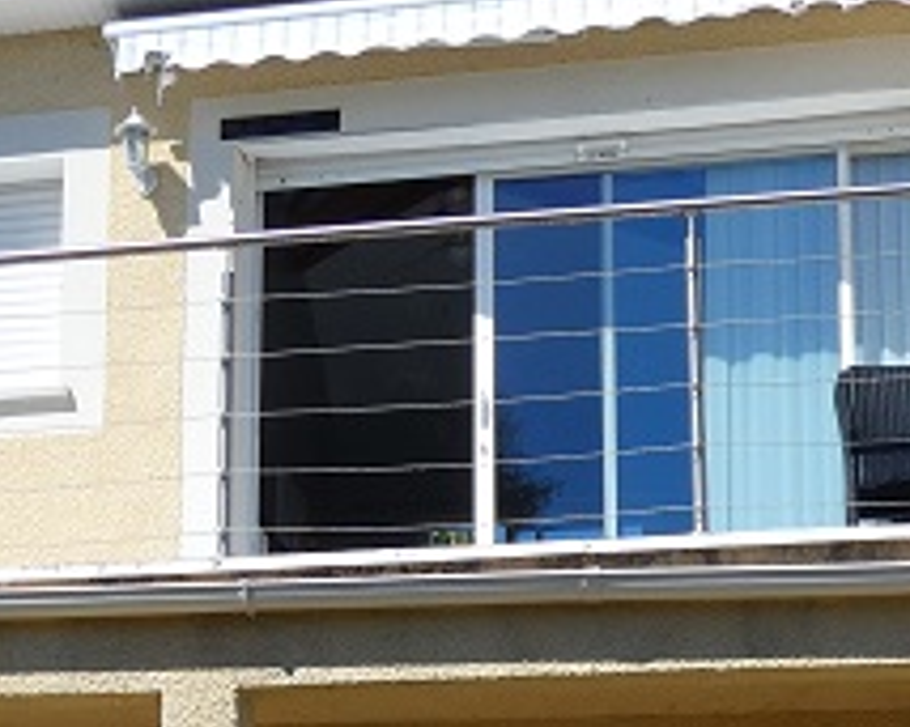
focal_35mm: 73
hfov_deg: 25.9
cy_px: 821
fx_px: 1965
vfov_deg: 19.9
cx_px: 302
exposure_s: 1/1000
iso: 80
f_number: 3.5
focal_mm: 3.6
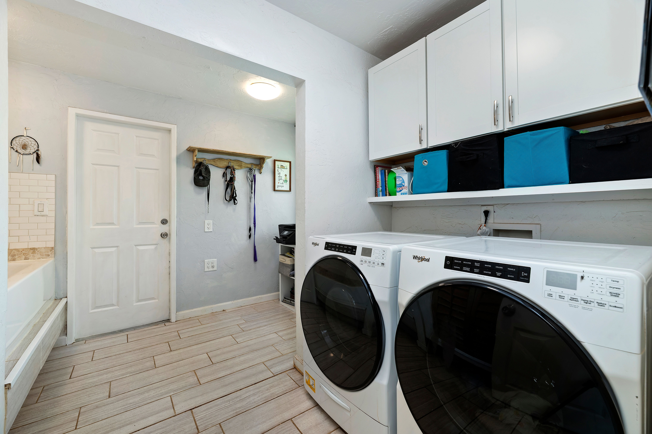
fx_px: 253
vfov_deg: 81.1
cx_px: 326
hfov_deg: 104.3
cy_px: 217
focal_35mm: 14
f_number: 10
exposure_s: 1/5
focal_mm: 14
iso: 500
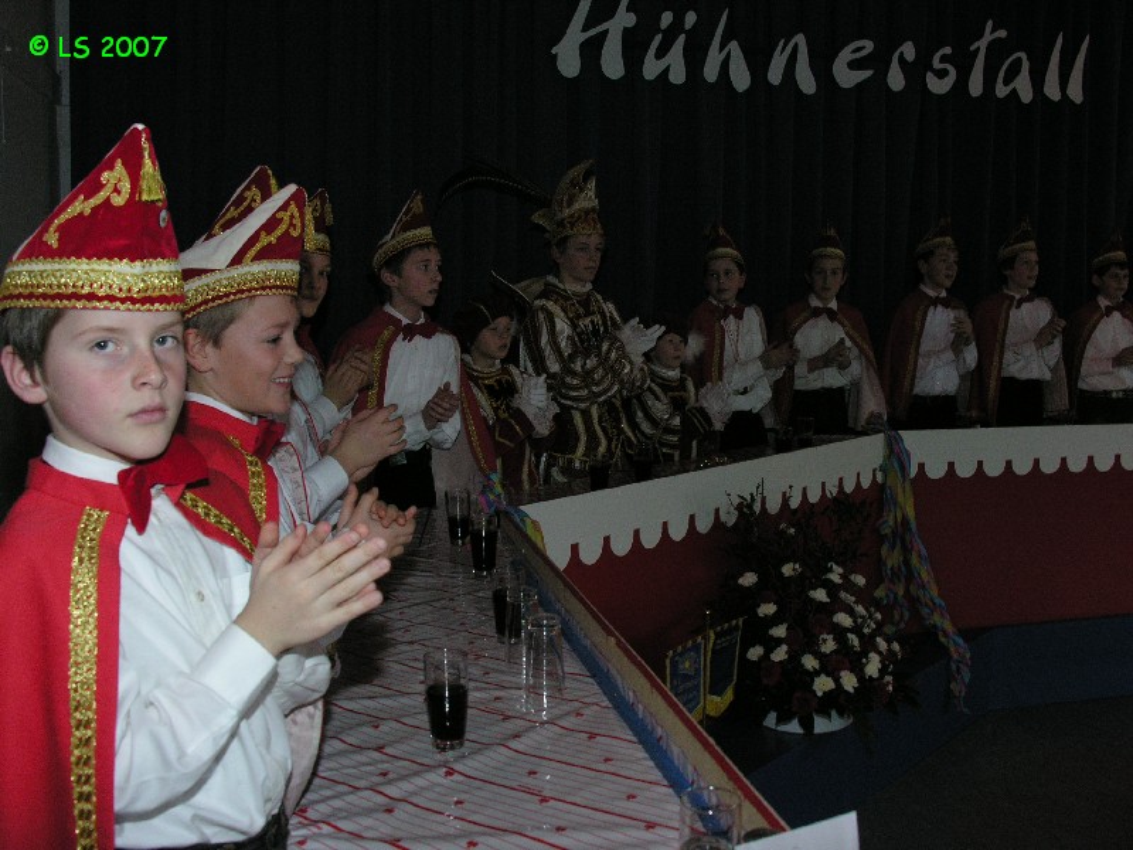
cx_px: 566
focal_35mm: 35
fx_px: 1146
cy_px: 425
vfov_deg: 40.7
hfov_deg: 52.6
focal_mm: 8.9
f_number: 4
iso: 200
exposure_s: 1/60.1
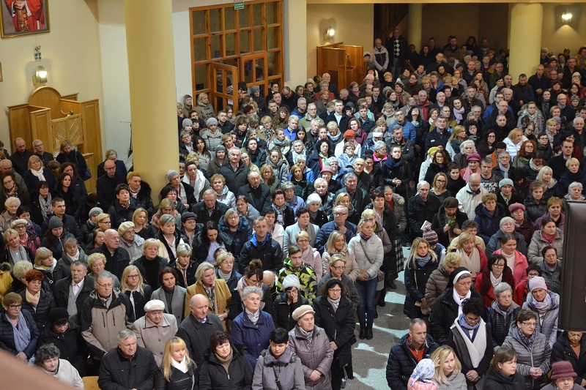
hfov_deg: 33.4
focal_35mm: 60
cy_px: 195
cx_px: 293
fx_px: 976
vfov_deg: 22.6
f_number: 4.5
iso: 3200
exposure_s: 1/60
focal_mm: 40
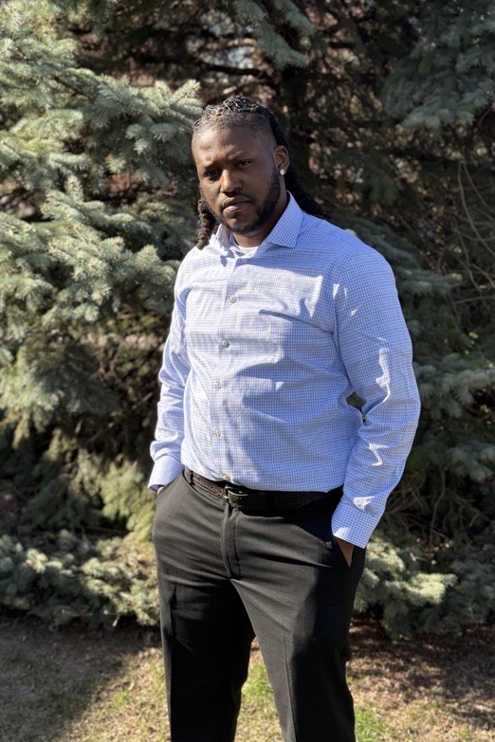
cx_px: 265
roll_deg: -1.8
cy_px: 374
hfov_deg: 26.5
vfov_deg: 38.9
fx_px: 1052
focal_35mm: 51
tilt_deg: -7.7
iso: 100
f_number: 1.78
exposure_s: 1/1353
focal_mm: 6.76
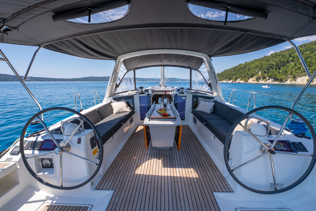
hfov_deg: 104.2
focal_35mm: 14
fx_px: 123
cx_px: 158
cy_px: 106
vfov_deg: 81.3
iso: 80
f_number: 11
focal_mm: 14
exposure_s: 1/100
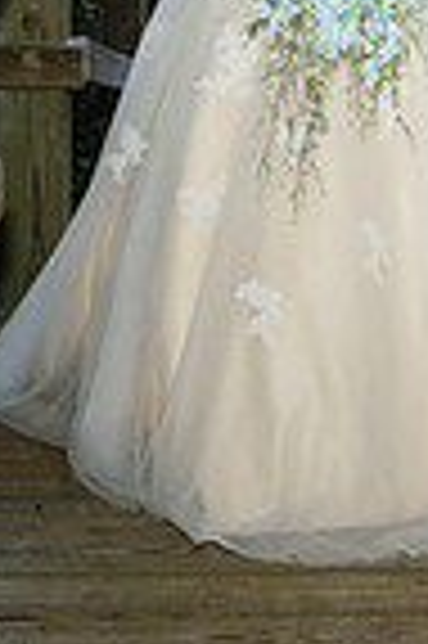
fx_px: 2020
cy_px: -104
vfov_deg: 17.4
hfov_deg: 12.0
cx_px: 428
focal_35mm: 113
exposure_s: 1/25
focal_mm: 24
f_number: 5.6
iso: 400
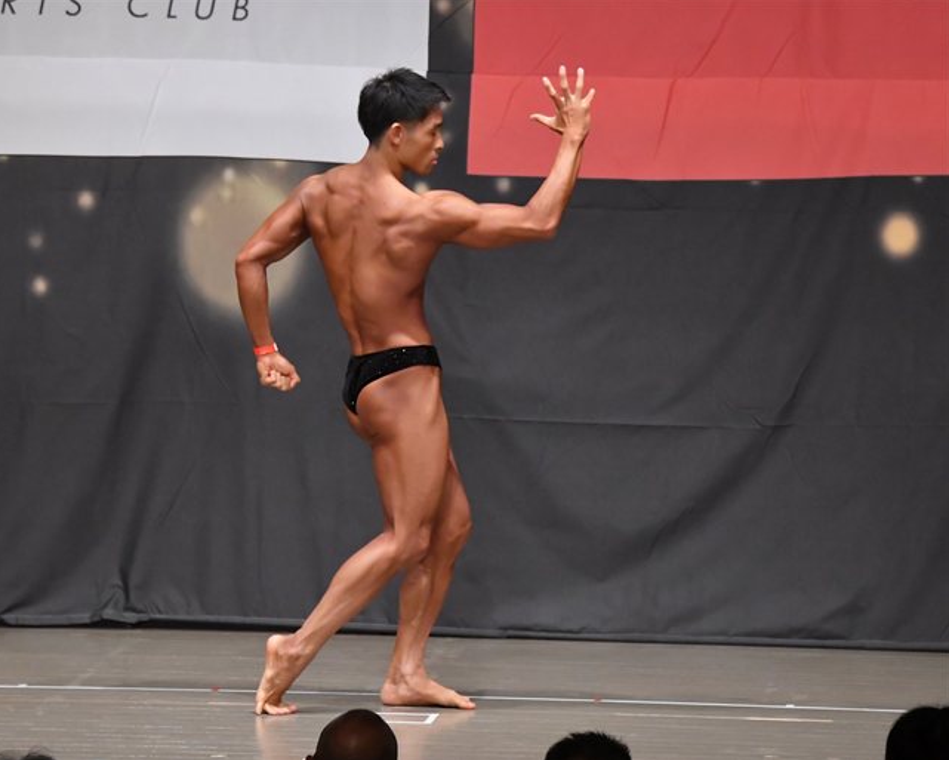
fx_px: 6910
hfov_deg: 7.9
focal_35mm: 246
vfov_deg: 6.3
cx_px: 377
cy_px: 381
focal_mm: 145
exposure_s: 1/400
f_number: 5.6
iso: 6400
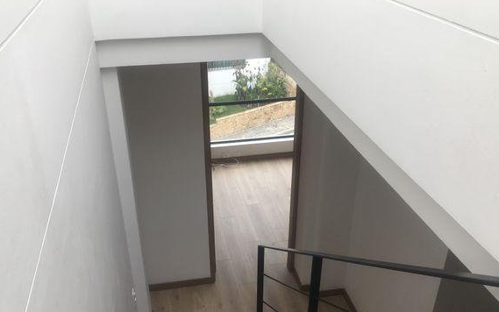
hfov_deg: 54.0
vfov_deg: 35.1
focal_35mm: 36
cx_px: 241
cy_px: 201
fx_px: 490
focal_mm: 4.15
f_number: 2.2
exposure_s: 1/179
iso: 25
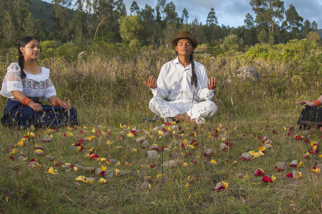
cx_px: 186
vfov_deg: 24.9
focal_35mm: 54
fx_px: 482
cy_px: 77
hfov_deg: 36.8
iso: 200
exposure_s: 1/320
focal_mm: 26
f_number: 6.3
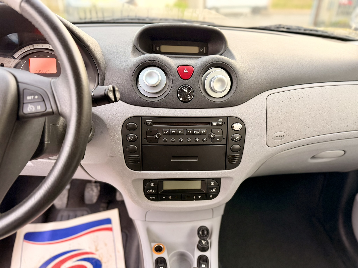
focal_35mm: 24
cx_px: 179
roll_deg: -1.1
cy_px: 134
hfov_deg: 71.6
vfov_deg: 56.8
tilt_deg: -29.3
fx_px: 248
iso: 320
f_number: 1.78
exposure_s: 1/60
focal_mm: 6.76
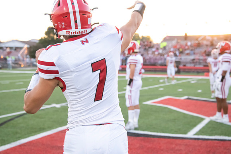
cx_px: 116
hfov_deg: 32.4
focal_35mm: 62
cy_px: 77
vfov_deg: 21.9
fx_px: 398
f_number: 5.6
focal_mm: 62
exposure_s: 1/1250
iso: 4000
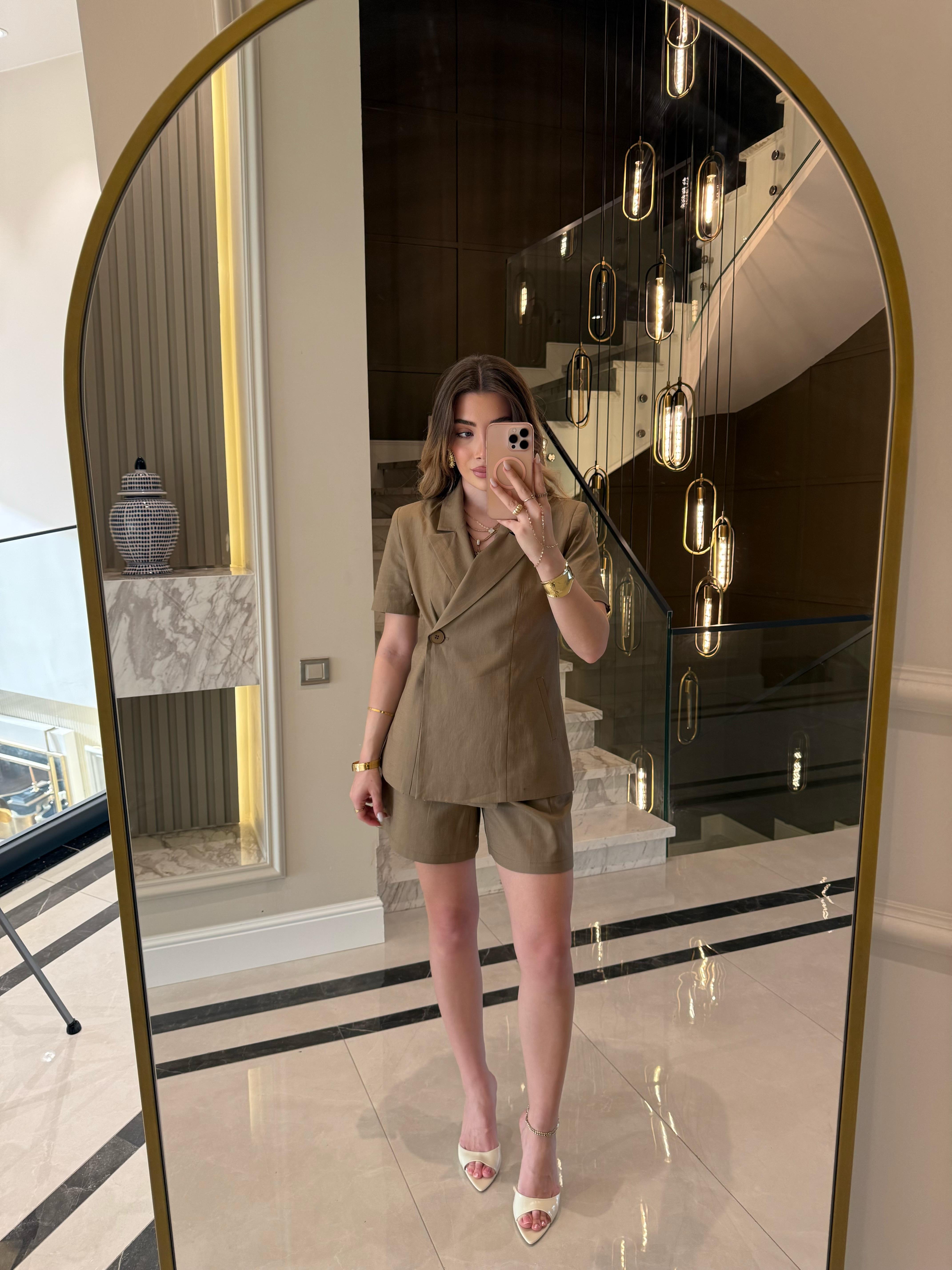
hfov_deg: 56.8
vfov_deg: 71.6
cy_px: 635
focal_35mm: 24
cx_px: 476
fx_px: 880
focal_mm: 6.76
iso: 200
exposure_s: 1/121
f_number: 1.78
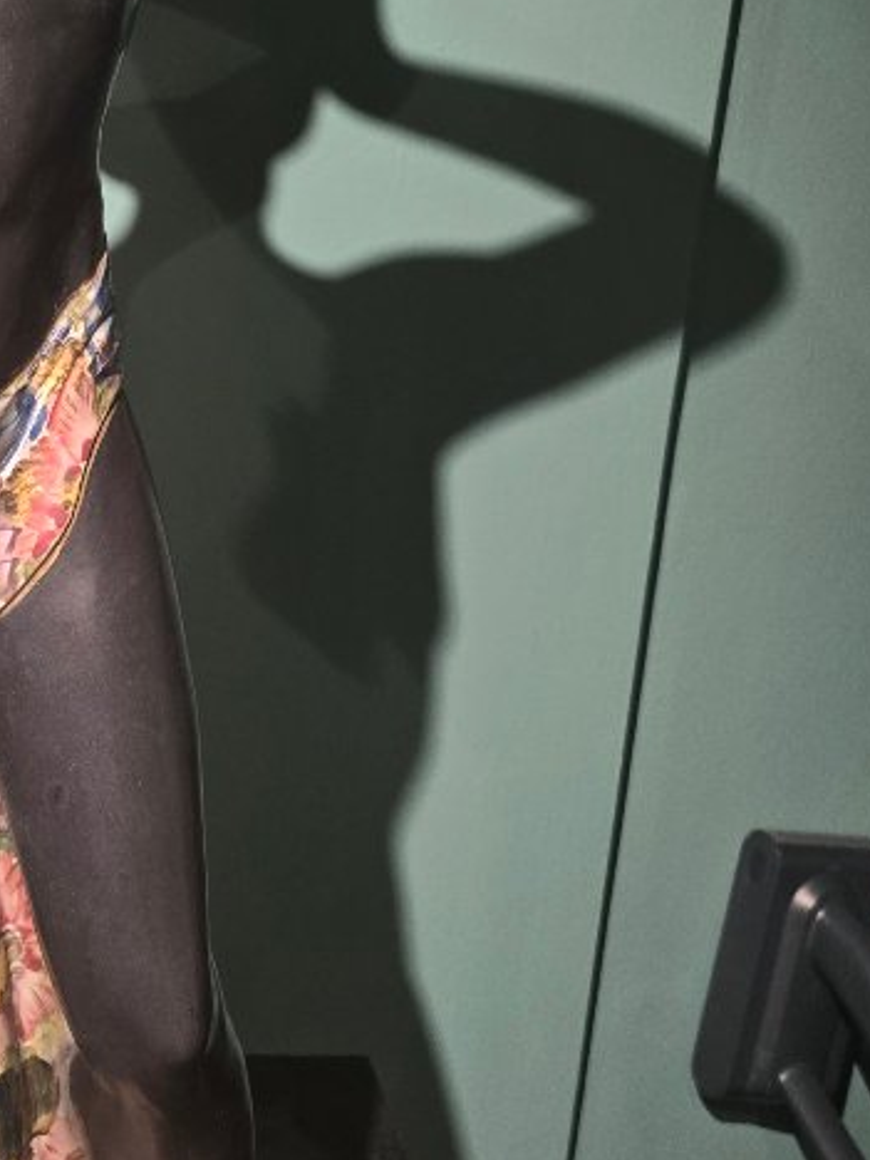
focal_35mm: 59
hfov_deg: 23.5
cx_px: -42
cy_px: 297
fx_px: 1977
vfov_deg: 32.1
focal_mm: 5.4
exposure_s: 1/100
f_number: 1.8
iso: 200
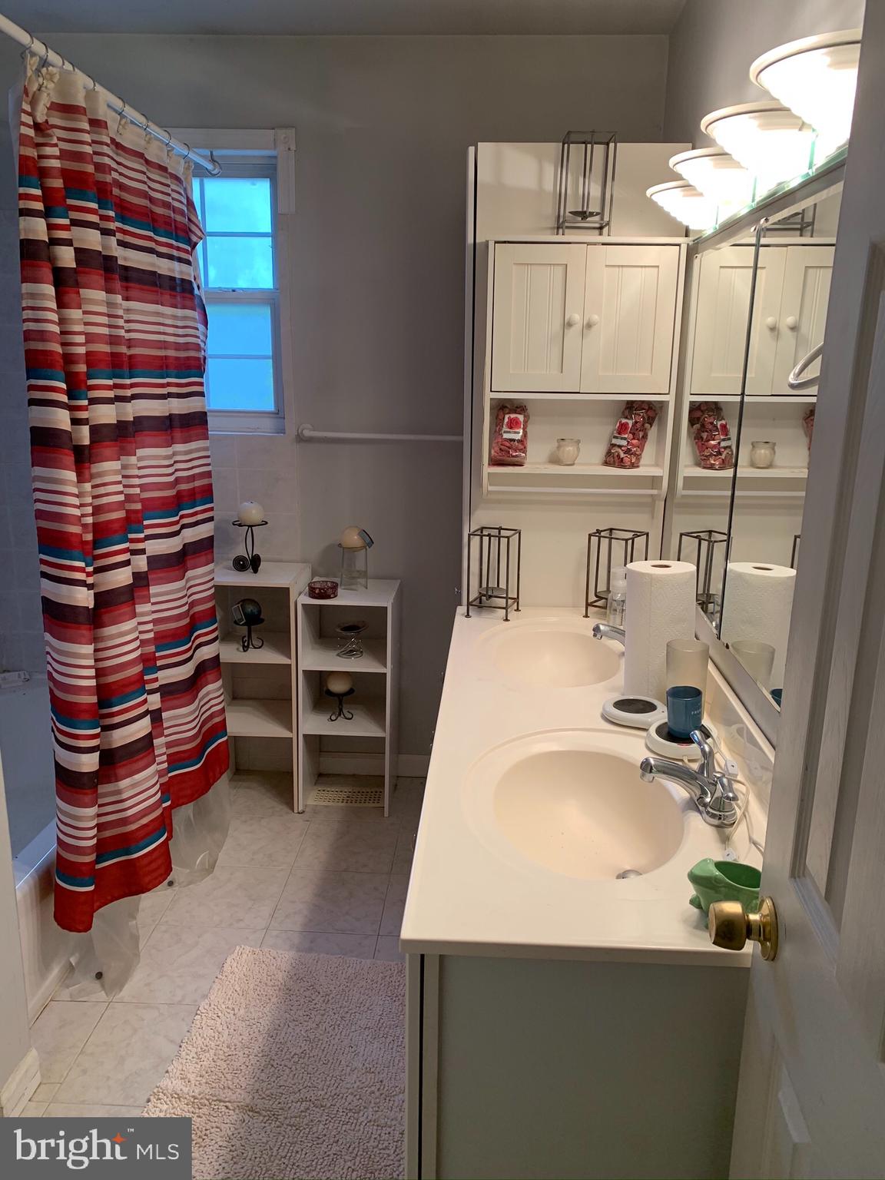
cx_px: 442
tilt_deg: -13.7
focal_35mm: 26
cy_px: 590
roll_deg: -0.3
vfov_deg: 67.3
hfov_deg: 53.1
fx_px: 886
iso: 80
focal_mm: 4.25
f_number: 1.8
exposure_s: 1/120
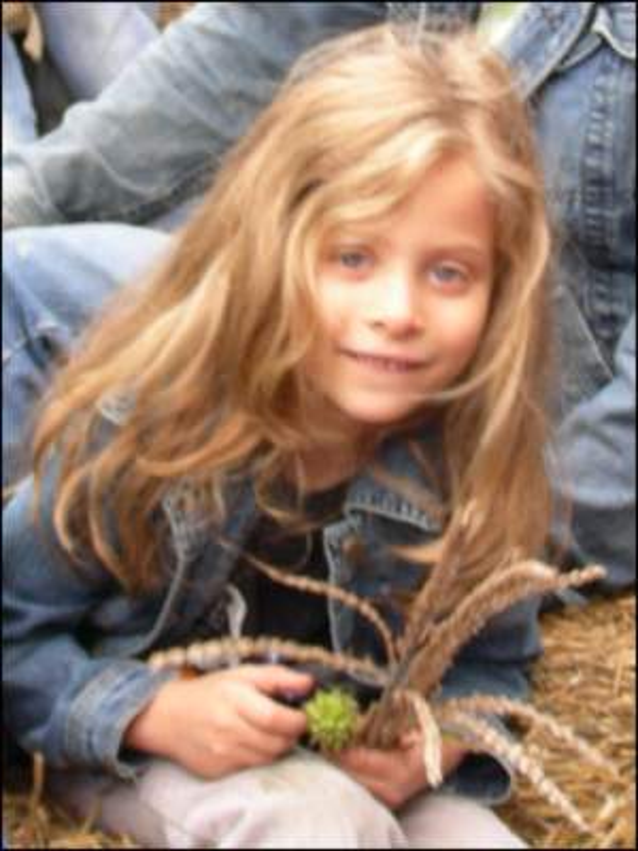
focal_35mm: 38
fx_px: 934
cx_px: 319
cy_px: 426
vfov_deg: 49.0
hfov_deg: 37.7
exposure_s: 1/69.5
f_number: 3.5
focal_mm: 6.3
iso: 50
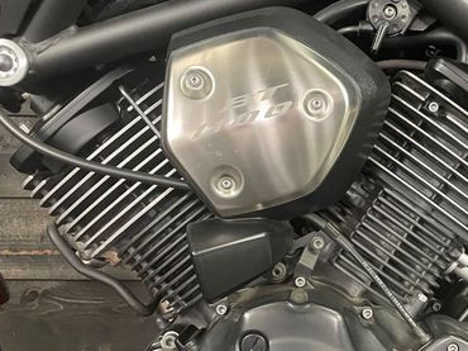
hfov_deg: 41.2
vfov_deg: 31.8
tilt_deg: -4.3
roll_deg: +0.4
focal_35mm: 45
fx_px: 608
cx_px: 334
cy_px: 242
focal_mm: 4.2
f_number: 1.6
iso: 400
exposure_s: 1/50
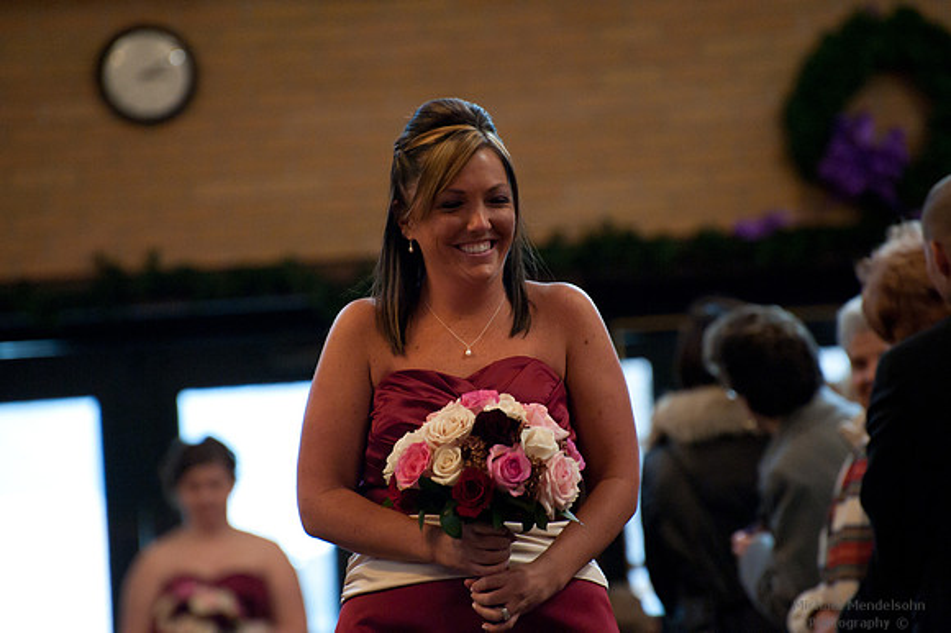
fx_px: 7392
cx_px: 476
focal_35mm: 280
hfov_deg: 7.4
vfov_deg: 4.9
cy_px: 316
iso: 5000
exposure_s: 1/80
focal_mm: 280
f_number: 6.3
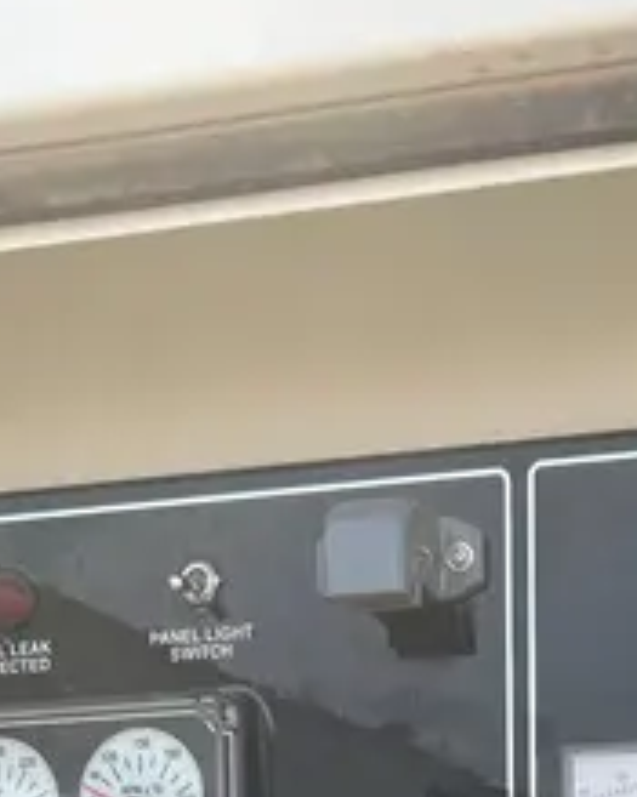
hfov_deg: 17.7
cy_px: 1297
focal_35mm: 85
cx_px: 608
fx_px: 2004
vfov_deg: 18.9
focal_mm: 5.7
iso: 50
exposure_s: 1/1553
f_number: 1.5
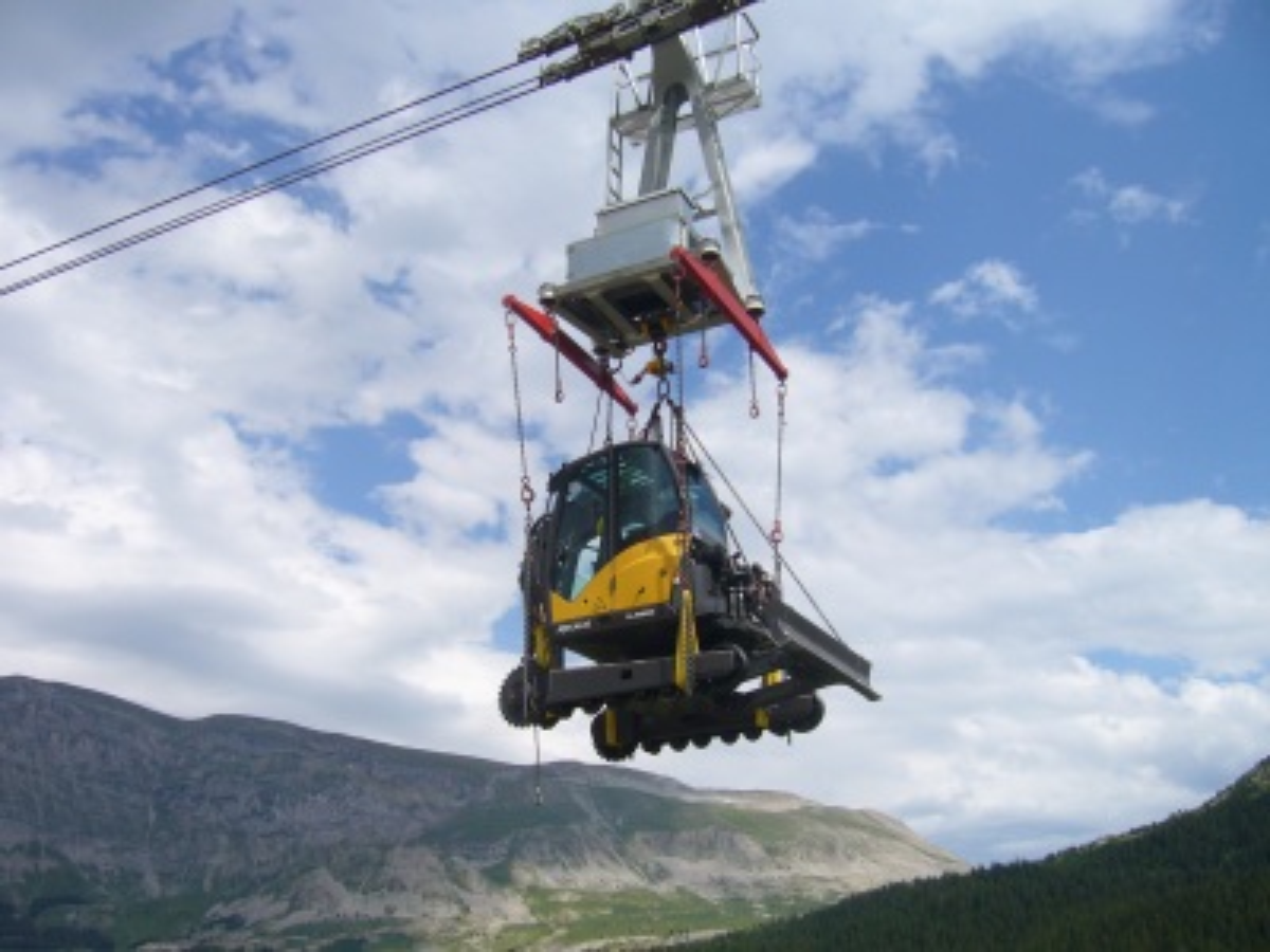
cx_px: 635
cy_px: 476
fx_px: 1284
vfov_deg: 40.7
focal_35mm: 35
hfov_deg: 52.6
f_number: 5.6
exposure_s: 1/400
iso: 80
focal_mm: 5.8
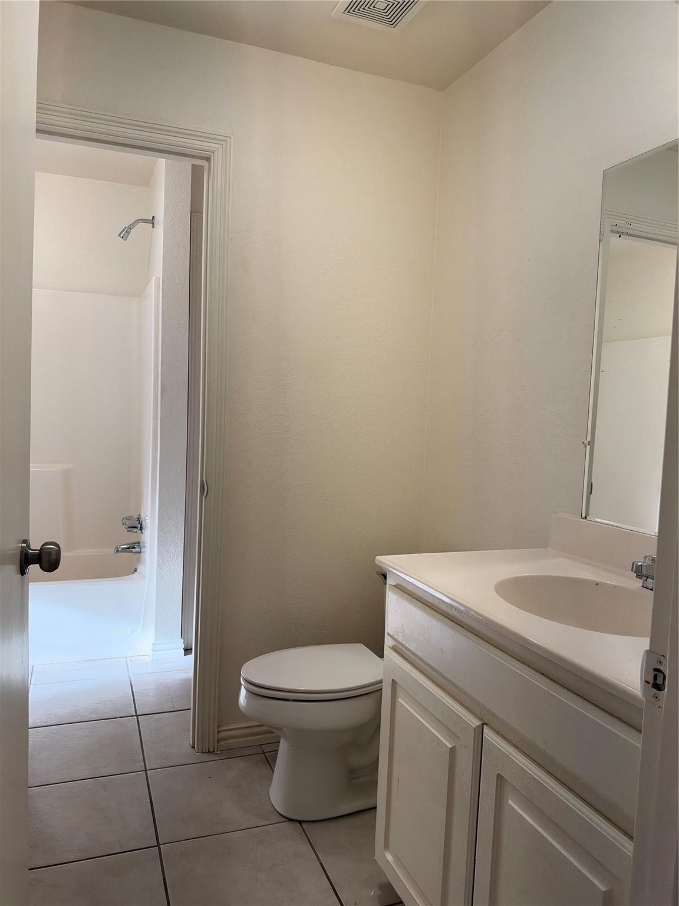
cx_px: 340
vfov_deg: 71.6
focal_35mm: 24
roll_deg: -3.0
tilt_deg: -4.0
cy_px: 453
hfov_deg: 56.8
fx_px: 628
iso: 125
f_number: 1.8
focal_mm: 6.93
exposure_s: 1/120
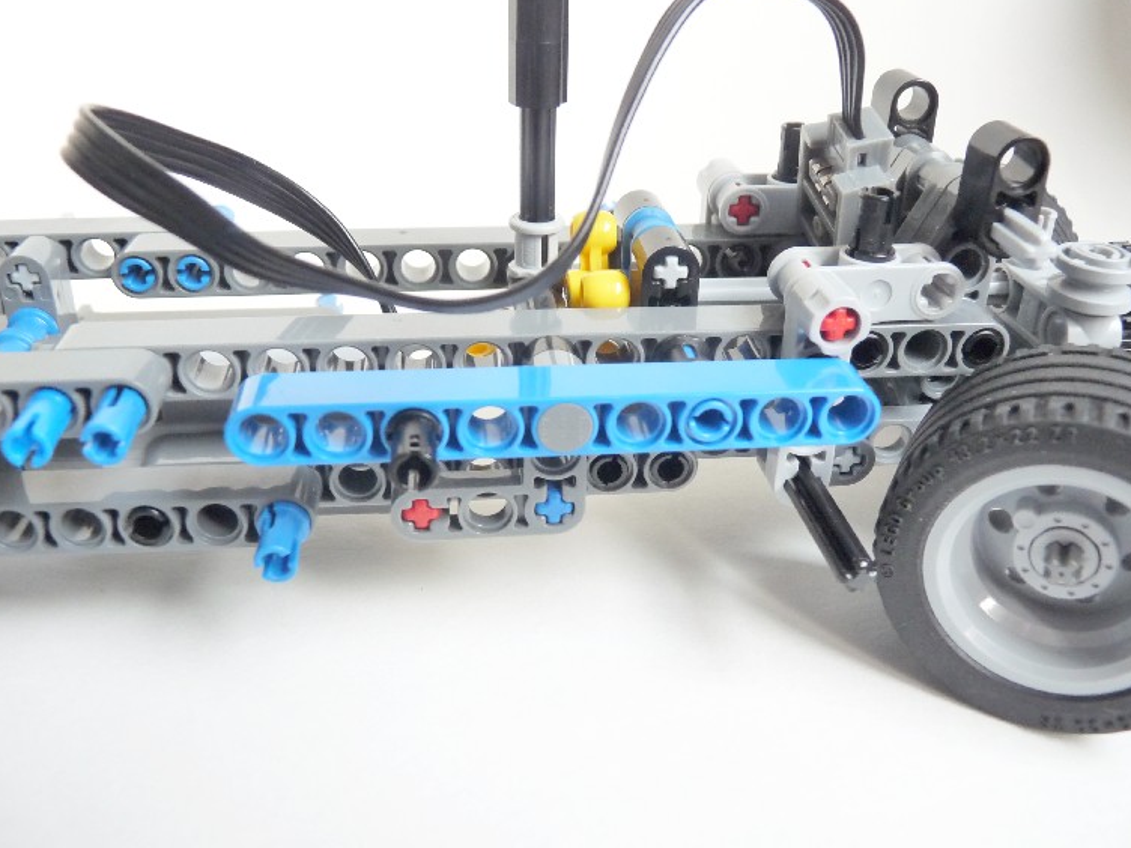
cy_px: 409
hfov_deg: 55.3
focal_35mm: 33
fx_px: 1078
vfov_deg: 42.9
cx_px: 584
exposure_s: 1/10
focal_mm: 5.4
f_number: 3
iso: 400
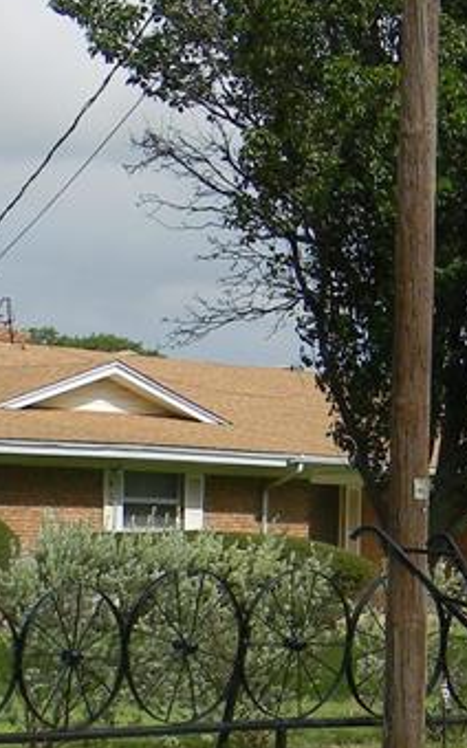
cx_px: 410
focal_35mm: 131
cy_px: 684
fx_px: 2672
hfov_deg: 9.9
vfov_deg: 15.7
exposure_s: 1/282
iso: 80
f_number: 7.6
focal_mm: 7.3
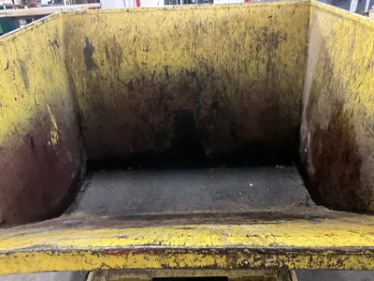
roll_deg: +2.6
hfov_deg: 61.7
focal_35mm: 29
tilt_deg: -27.6
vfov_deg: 48.2
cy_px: 140
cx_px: 187
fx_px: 313
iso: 640
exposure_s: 1/28
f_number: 1.8
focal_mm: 3
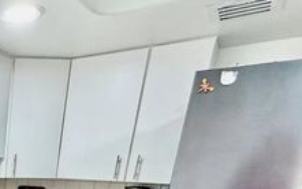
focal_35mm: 43
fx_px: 354
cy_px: 282
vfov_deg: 23.8
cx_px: -71
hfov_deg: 35.2
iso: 250
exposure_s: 1/120
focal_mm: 2.22
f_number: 2.2
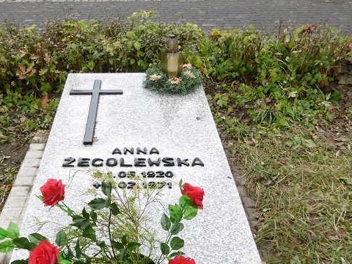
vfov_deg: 34.8
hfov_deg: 46.3
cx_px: 127
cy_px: 213
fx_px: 407
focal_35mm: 40
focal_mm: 4.3
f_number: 3.1
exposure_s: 1/125
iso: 100
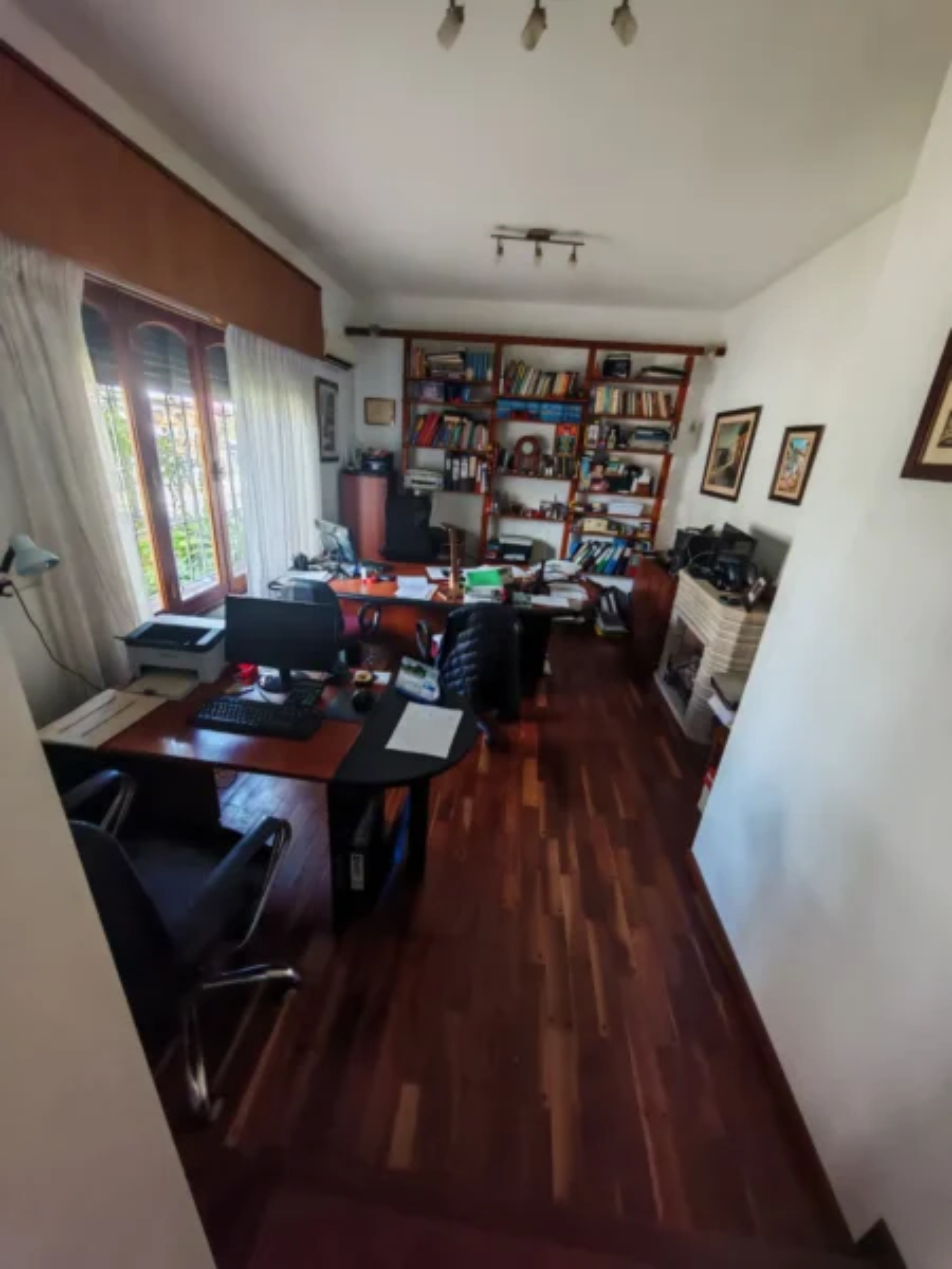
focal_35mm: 13
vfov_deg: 106.2
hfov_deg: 89.9
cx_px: 476
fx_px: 477
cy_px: 634
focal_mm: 1.82
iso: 250
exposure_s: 1/33
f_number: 2
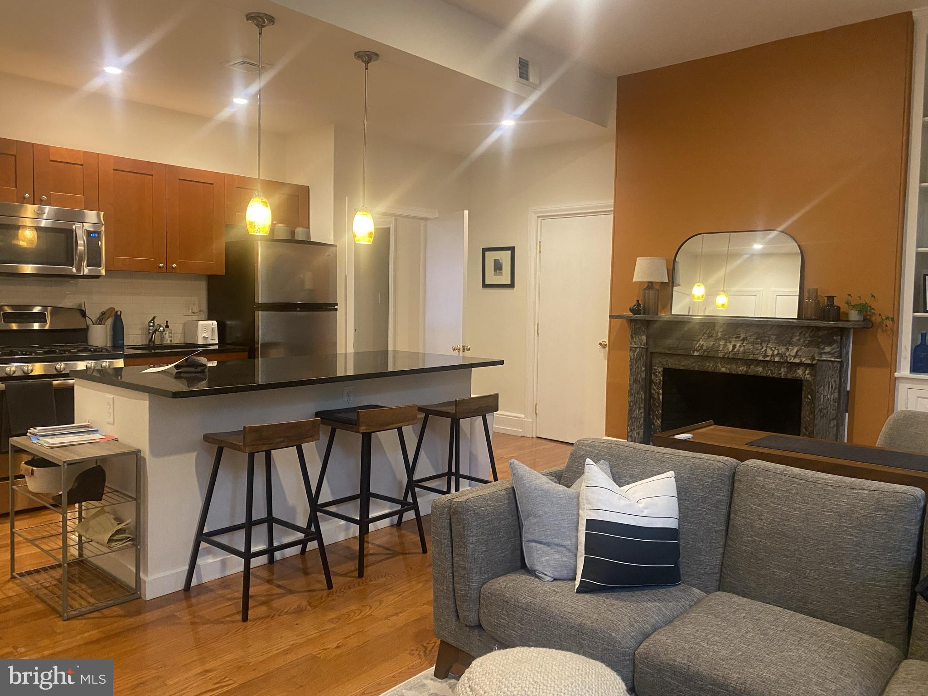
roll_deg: -1.5
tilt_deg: -3.9
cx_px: 464
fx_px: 697
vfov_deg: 53.1
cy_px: 348
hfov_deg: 67.3
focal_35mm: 26
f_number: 1.8
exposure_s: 1/60
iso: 400
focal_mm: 4.25
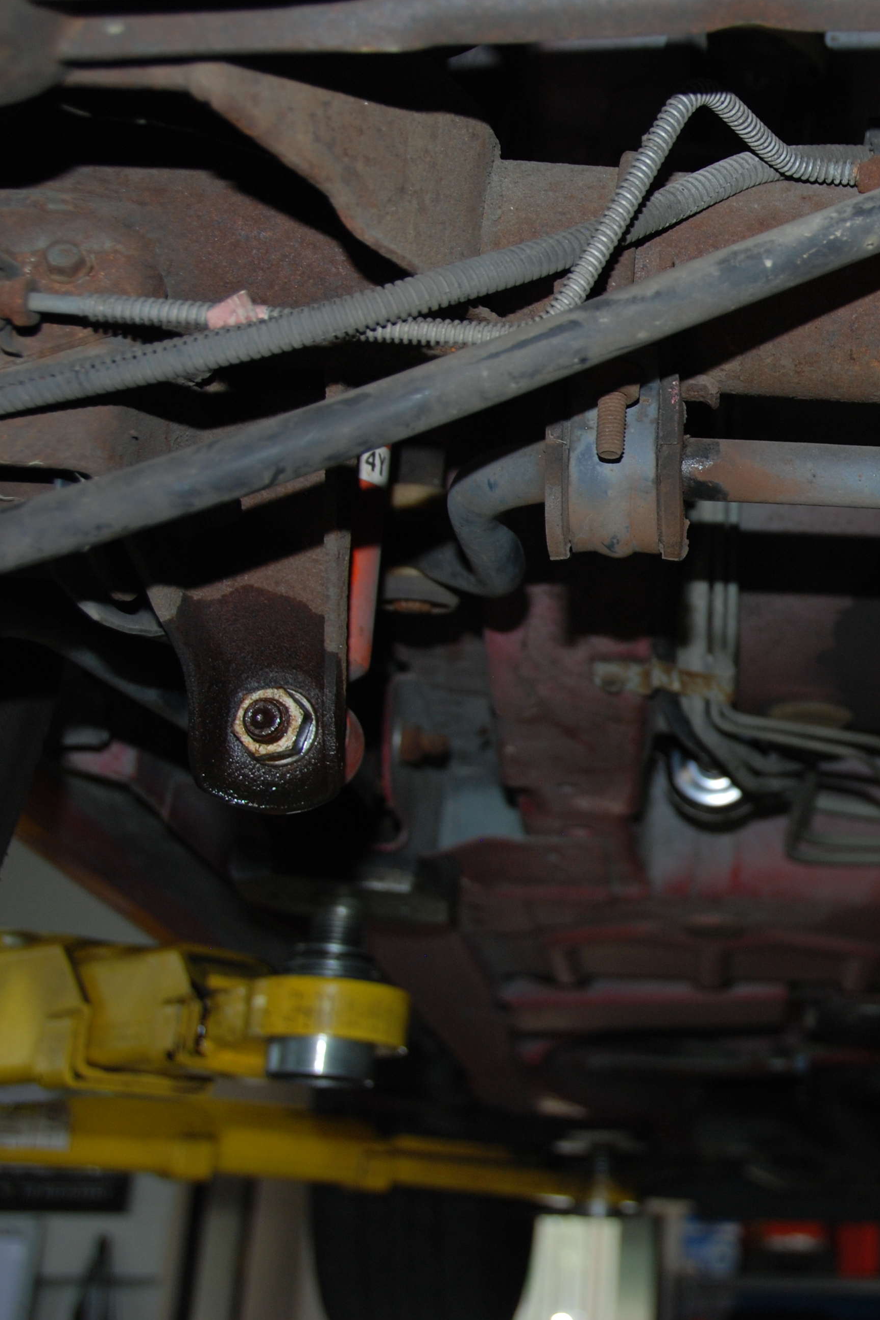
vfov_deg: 36.9
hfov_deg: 23.7
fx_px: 1980
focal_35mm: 54
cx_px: 939
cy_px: 660
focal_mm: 24
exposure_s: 1/60
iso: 200
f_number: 4
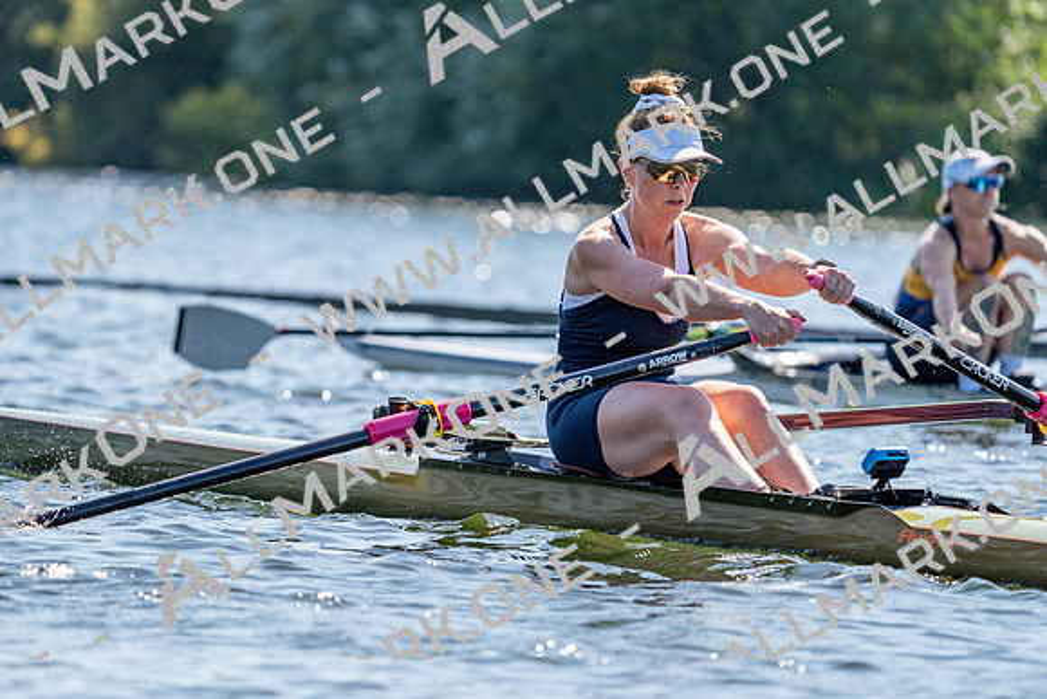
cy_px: 350
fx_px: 9657
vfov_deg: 4.1
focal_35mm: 332
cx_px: 524
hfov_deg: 6.2
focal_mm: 332
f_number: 6.3
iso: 320
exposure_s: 1/1600
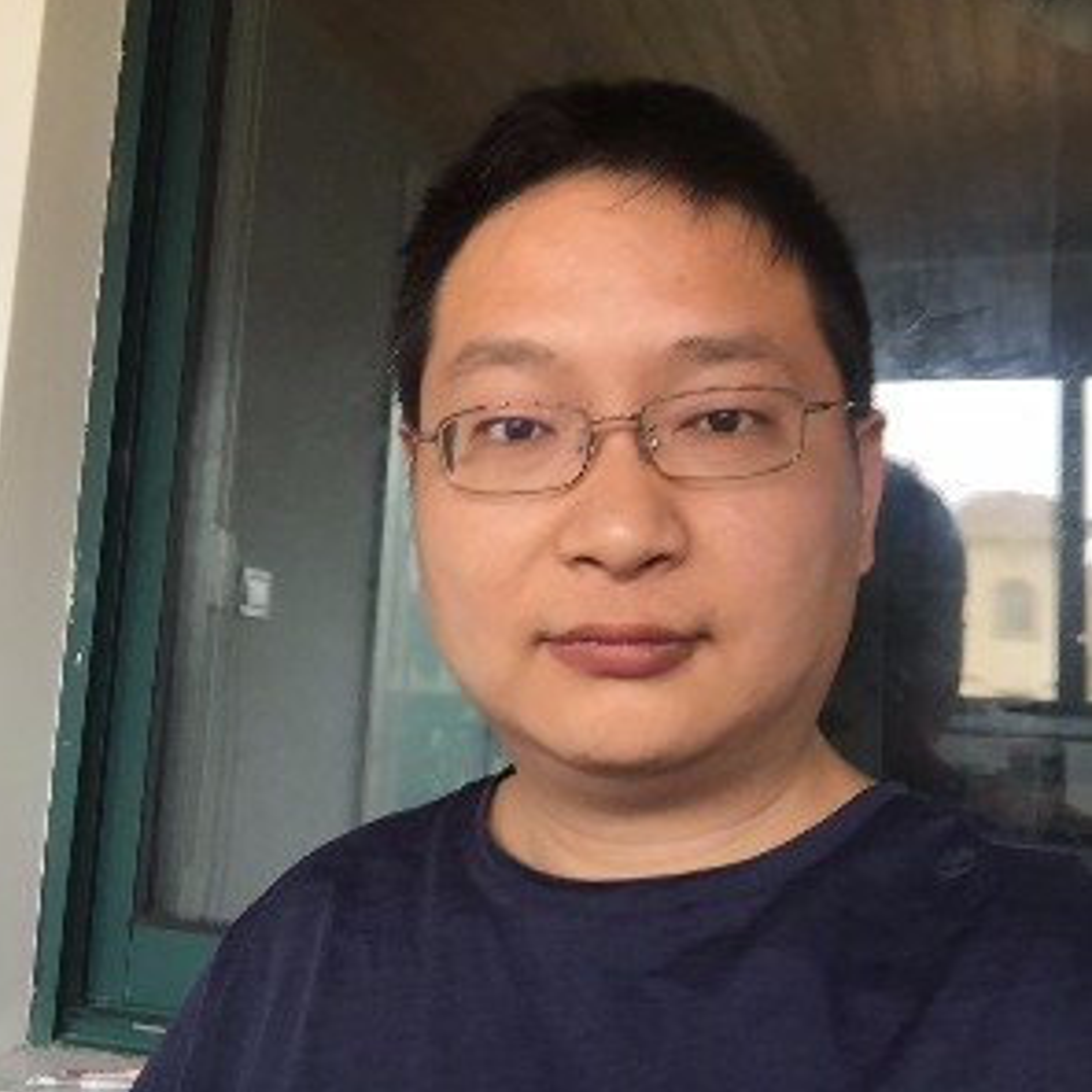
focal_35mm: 37
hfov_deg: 44.9
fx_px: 1321
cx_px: 542
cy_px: 539
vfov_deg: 44.9
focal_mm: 2.65
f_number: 2.2
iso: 40
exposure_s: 1/40
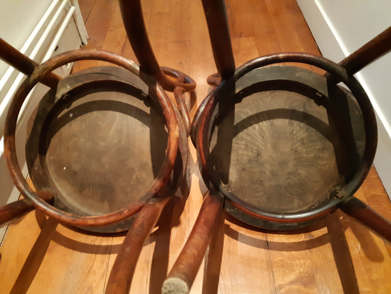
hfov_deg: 67.3
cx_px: 196
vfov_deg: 53.1
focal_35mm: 26
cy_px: 147
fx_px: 294
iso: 640
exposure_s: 1/25
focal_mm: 3.93
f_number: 1.7
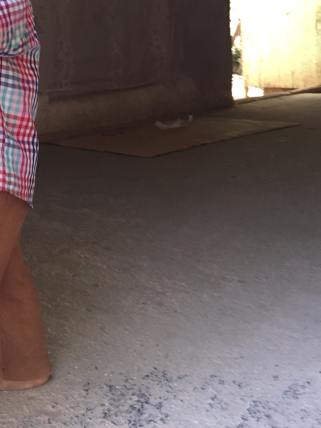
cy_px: 114
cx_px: 29
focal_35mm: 56
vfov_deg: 33.8
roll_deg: +1.4
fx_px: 693
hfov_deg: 25.3
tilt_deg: -9.0
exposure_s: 1/50
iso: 40
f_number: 2.2
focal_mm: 4.15
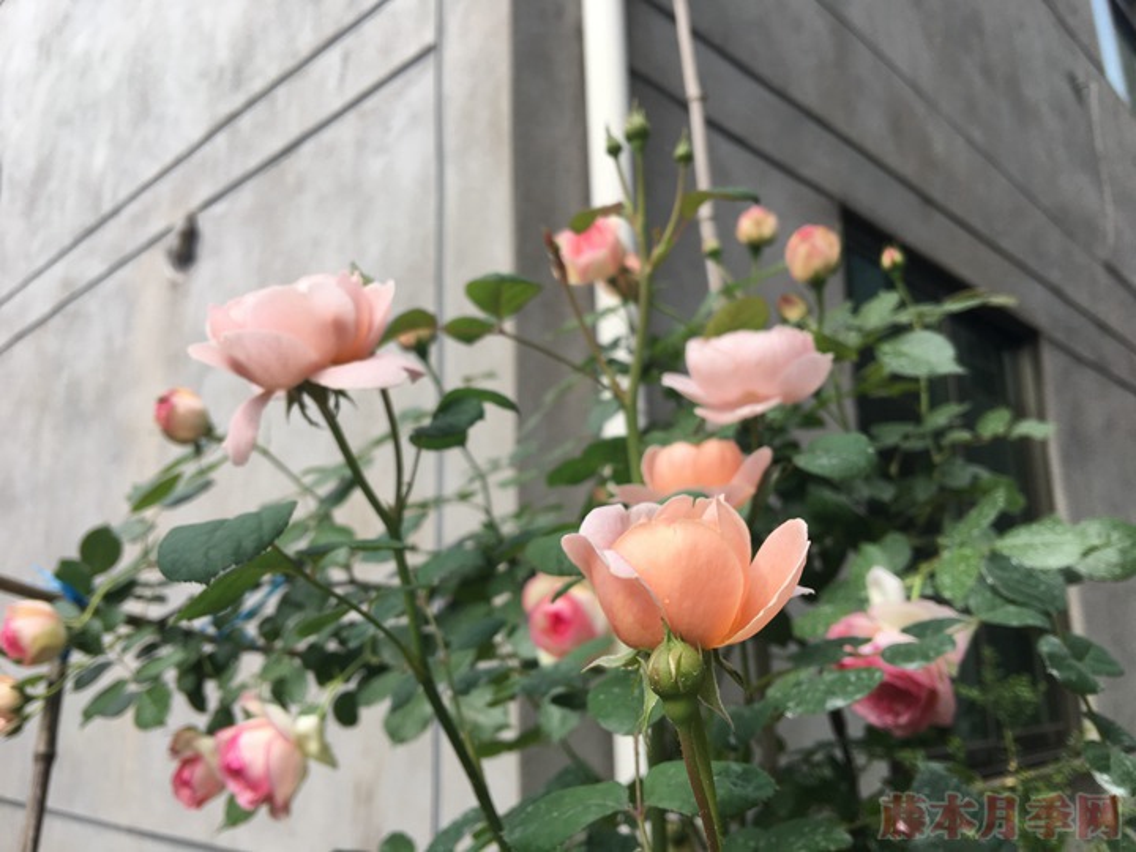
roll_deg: +2.0
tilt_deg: +14.4
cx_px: 568
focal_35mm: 29
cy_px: 426
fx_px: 952
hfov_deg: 61.7
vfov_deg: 48.2
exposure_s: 1/657
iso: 25
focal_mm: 4.15
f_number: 2.2
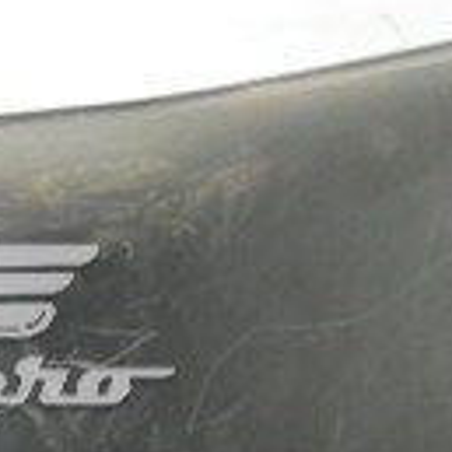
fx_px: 2659
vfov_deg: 9.7
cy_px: 350
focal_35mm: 180
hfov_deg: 9.4
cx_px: -249
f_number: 3.1
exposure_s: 1/30
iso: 320
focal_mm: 6.72
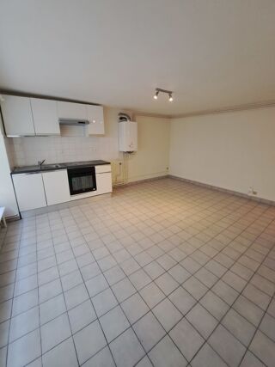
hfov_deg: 89.9
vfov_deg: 106.2
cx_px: 138
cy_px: 184
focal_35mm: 13
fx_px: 138
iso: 200
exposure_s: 1/50
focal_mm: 1.74
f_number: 2.2
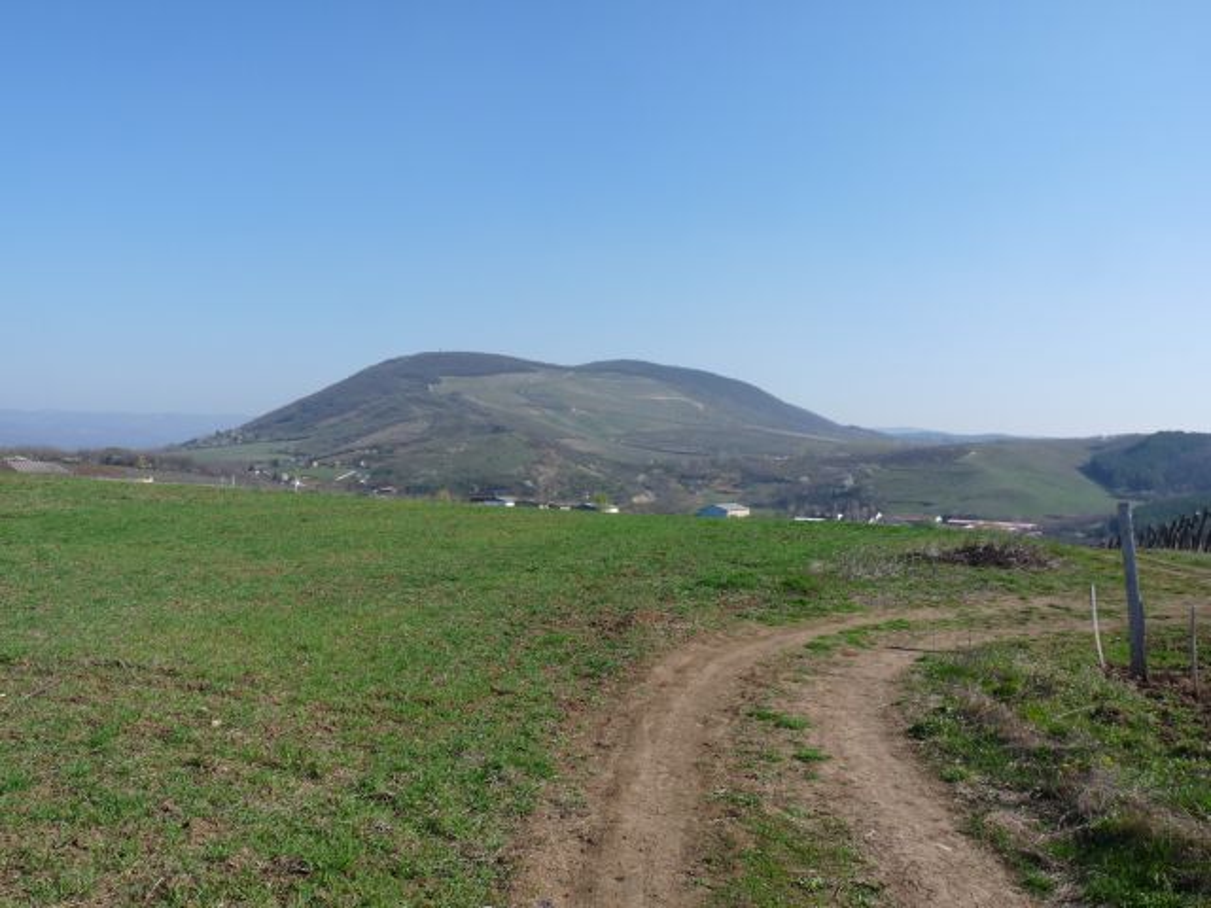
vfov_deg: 48.2
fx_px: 1015
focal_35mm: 29
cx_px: 606
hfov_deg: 61.7
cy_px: 454
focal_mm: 5.2
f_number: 5.6
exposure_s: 1/400
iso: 100
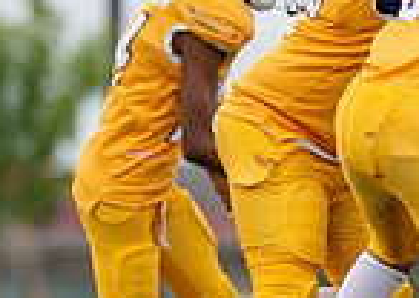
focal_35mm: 1321
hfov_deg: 1.5
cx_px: 742
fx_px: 15705
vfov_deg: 1.1
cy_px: 108
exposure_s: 1/2000
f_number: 2.8
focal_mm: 200
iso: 320
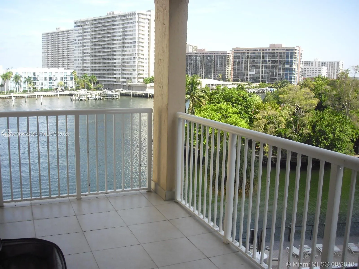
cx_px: 180
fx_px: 394
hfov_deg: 49.0
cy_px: 134
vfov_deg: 37.7
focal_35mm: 38
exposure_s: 1/100
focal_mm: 6.2
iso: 100
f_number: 8
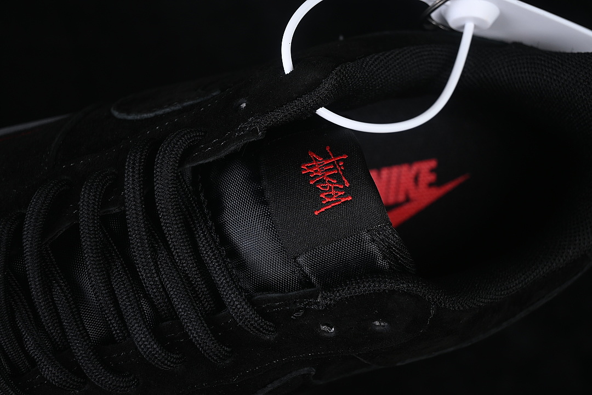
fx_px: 1233
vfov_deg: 18.2
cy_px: 198
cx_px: 296
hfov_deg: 27.0
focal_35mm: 75
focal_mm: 50
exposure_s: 1/50
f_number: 6.3
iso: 160
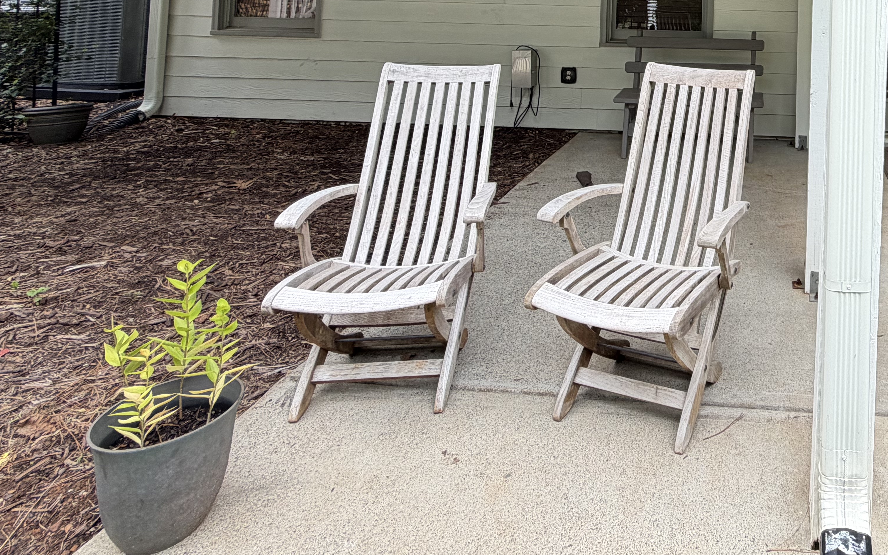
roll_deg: -1.9
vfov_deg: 37.8
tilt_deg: +2.1
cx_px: 759
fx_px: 678
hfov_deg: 59.0
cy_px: -42
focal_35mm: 28
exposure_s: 1/121
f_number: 2.2
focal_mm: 2.22
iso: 40
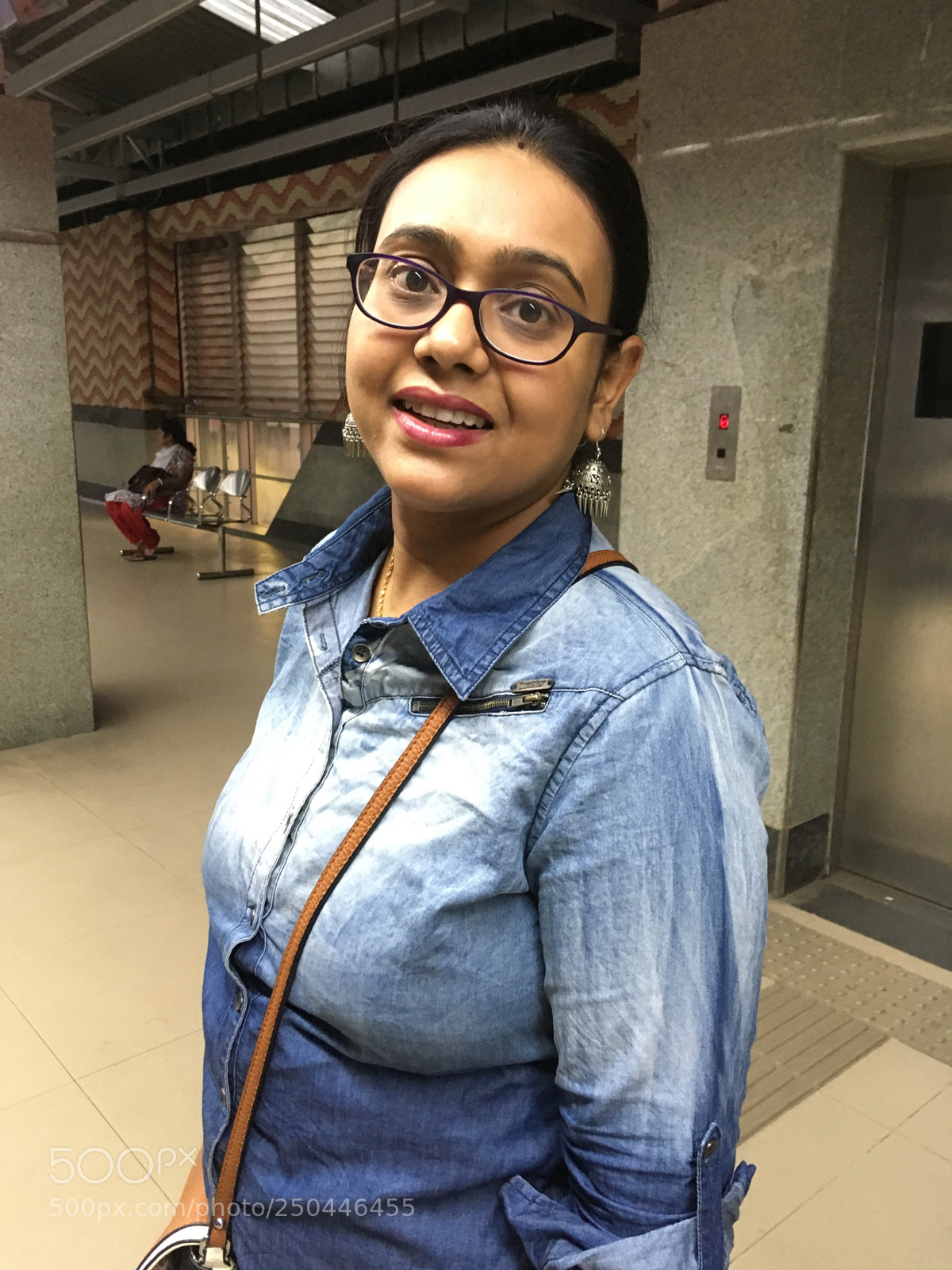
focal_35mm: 29
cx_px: 476
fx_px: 1063
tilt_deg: -14.8
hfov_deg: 48.2
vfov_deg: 61.7
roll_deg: -0.5
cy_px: 635
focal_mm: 4.15
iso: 200
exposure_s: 1/17
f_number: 2.2
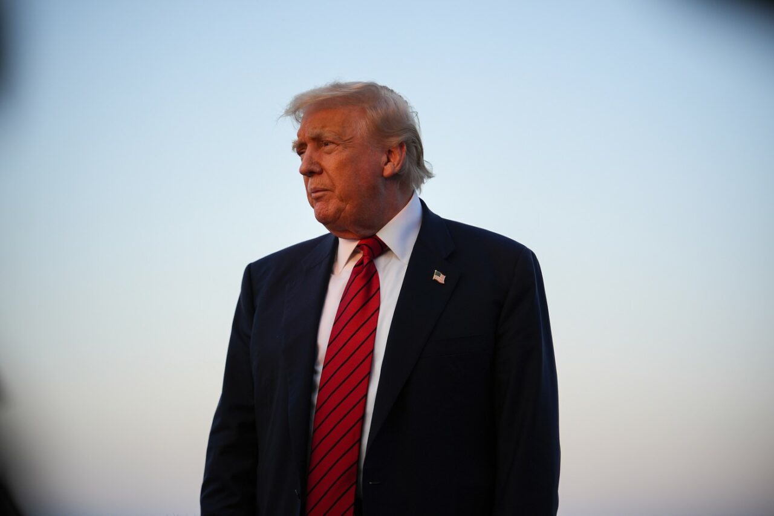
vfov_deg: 19.5
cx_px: 387
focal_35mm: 70
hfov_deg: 28.8
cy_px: 258
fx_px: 1505
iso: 250
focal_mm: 70
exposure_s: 1/800
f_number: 2.8
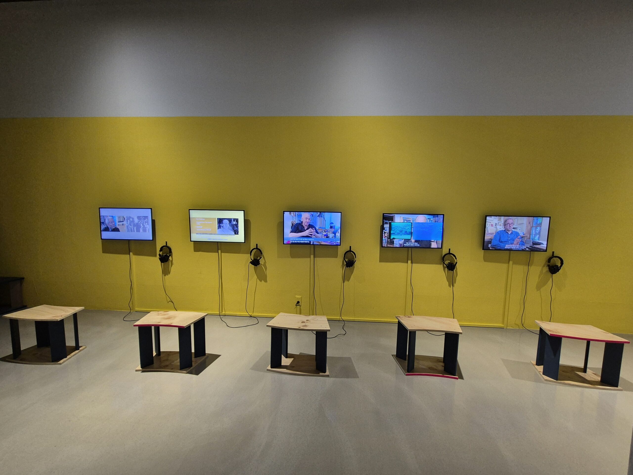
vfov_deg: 89.9
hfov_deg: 106.2
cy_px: 238
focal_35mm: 13
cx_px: 316
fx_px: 238
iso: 250
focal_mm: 2.2
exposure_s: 1/50
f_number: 2.2
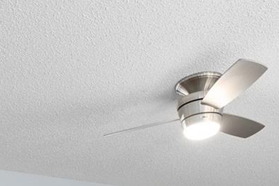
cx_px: 16
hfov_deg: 32.9
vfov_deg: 19.4
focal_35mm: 57
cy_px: 310
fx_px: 442
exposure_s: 1/2
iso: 500
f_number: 7.1
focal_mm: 14
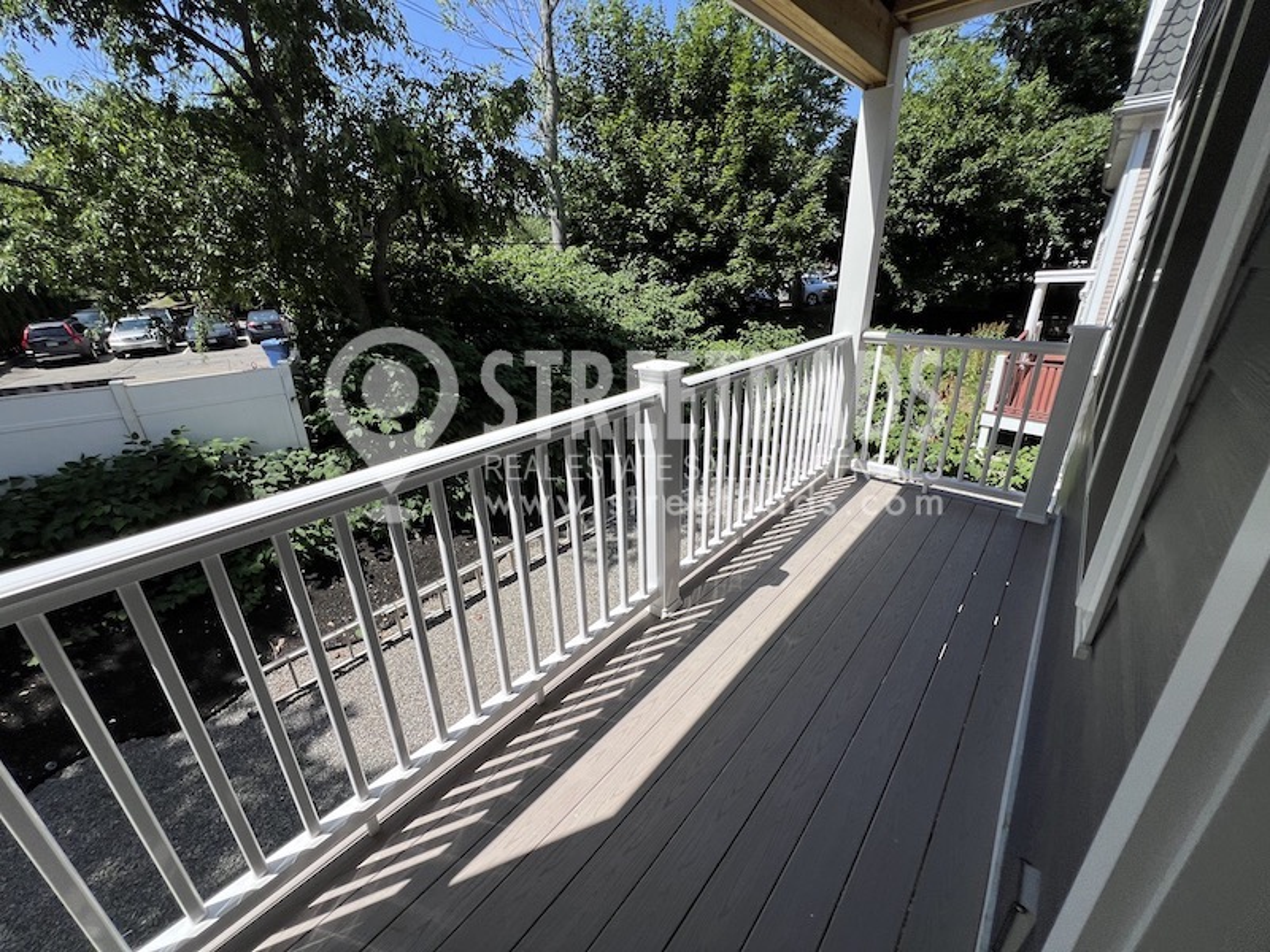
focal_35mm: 13
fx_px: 477
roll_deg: +1.4
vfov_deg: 89.9
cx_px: 635
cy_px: 476
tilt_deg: -21.3
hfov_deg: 106.2
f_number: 1.8
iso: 32
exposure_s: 1/1647
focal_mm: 1.57
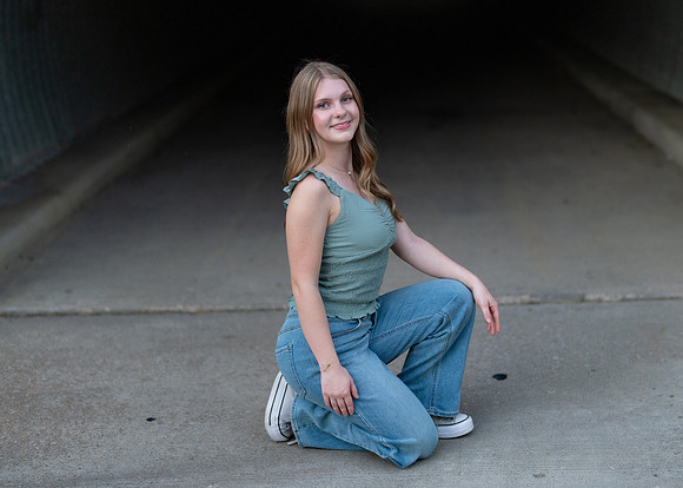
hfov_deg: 30.0
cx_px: 387
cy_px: 258
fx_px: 1274
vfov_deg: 21.7
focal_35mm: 66
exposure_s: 1/400
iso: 320
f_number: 1.2
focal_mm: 50
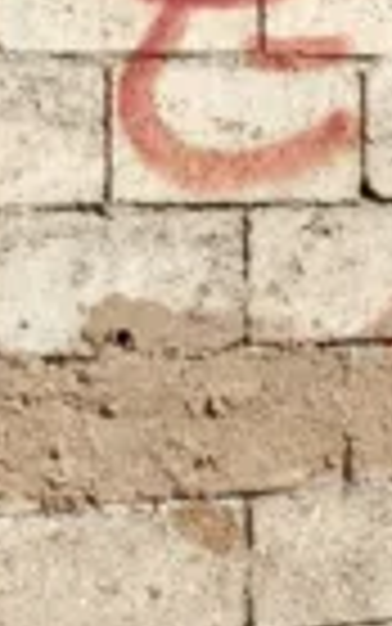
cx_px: 203
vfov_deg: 18.6
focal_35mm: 112
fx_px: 1912
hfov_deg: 11.7
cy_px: 239
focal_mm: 4.71
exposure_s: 1/1333
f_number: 1.79
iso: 70
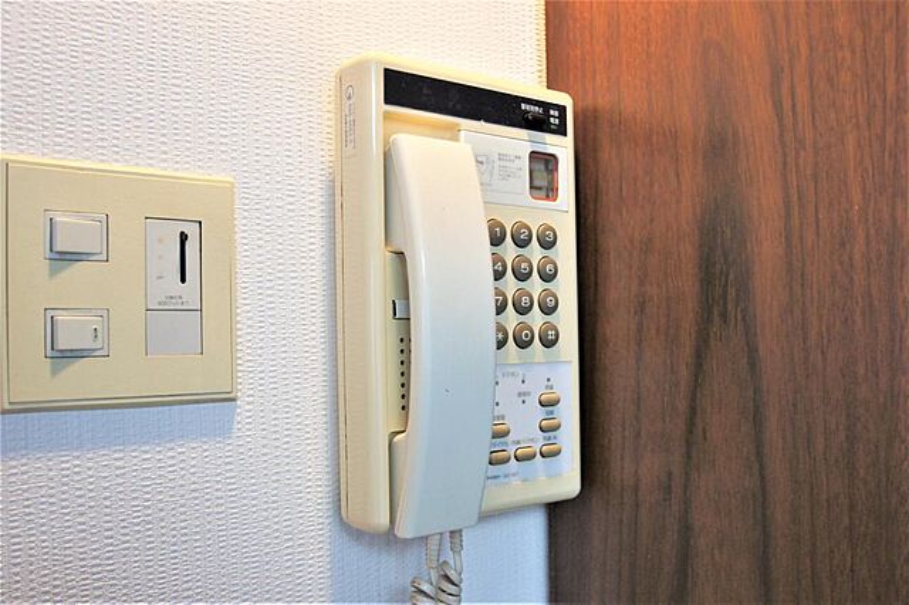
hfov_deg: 62.0
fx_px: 757
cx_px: 454
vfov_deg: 43.6
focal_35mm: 30
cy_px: 302
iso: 320
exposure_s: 1/40
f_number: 4.5
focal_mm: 20
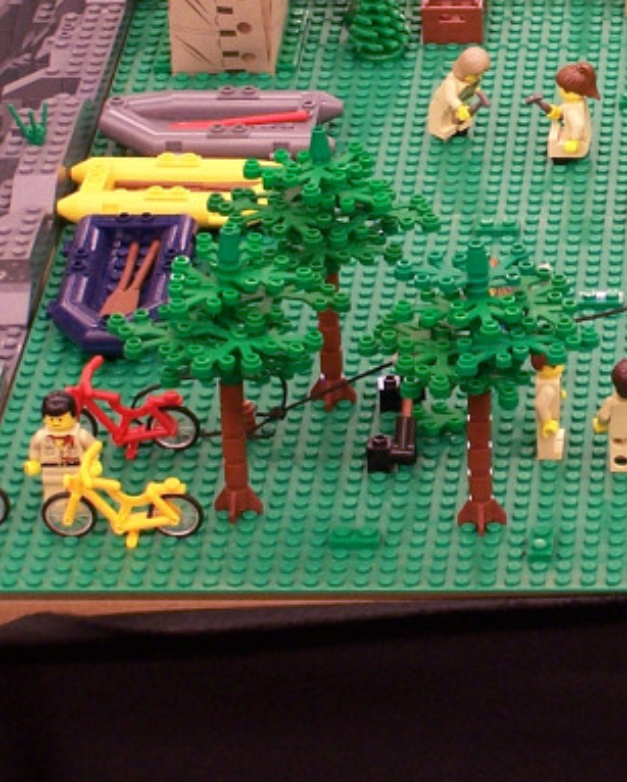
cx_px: 1042
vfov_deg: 10.7
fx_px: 4170
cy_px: 78
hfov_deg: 8.3
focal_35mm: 180
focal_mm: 11.5
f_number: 3.2
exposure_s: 1/2
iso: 80
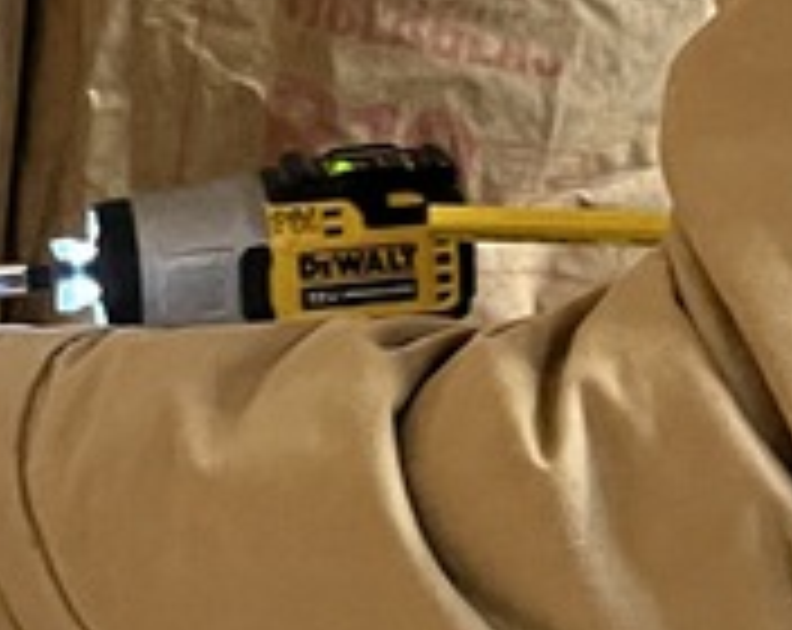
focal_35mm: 148
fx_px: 3461
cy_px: -45
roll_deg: -7.1
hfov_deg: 13.0
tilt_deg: -11.7
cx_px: 279
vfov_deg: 10.3
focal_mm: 5.1
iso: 400
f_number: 1.6
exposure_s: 1/60
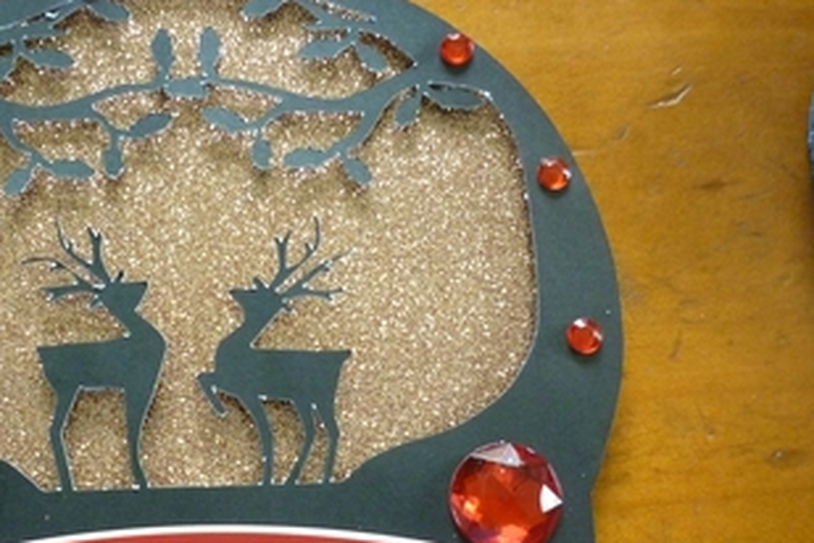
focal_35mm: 50
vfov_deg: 26.8
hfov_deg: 38.8
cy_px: 384
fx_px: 1130
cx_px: 229
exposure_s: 1/60
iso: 500
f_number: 2.8
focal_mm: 5.5
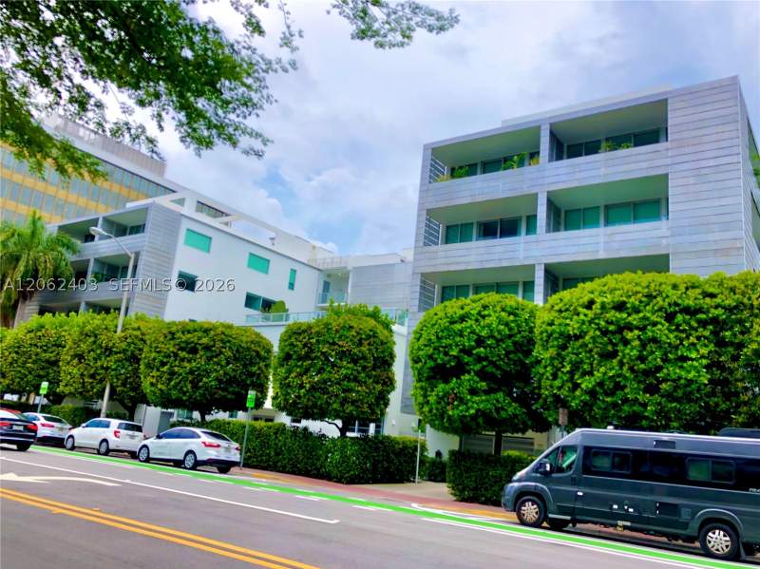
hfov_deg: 63.5
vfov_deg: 49.7
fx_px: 614
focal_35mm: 28
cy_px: 284
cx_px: 380
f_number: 1.8
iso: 20
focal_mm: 4
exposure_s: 1/552
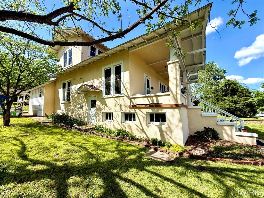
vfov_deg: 85.7
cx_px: 132
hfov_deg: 102.1
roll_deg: +0.5
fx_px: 107
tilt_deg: +7.3
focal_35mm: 14
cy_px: 99
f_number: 2.2
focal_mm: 2.22
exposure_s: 1/2410
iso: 50
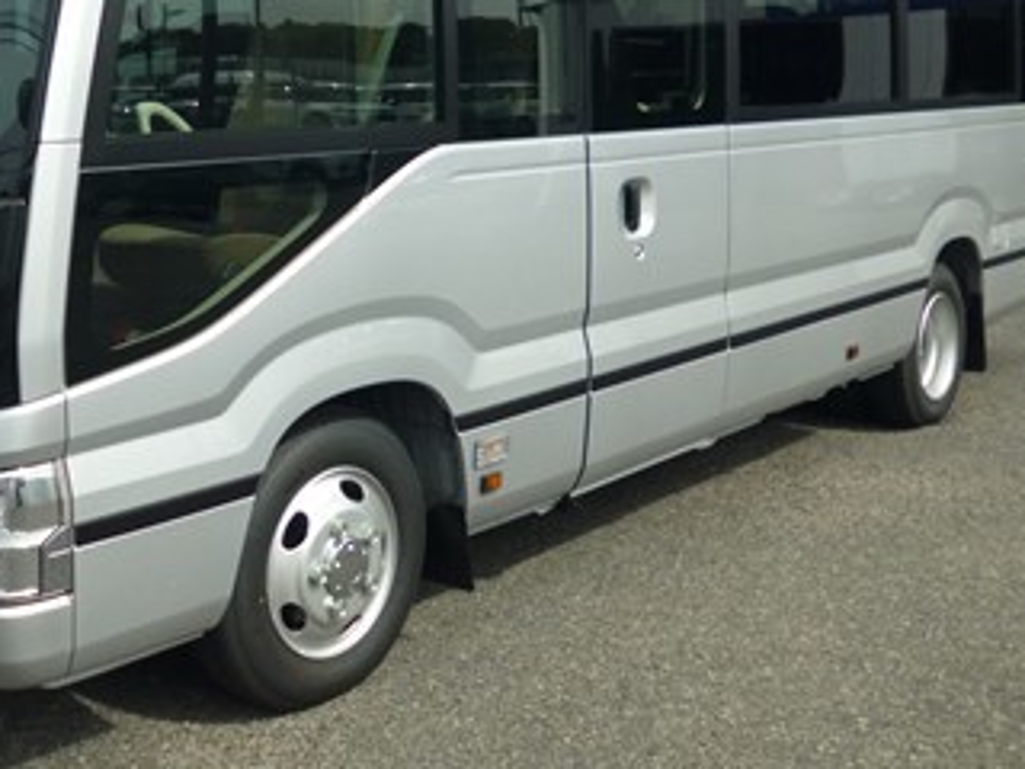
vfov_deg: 29.6
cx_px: 253
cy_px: 154
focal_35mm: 48
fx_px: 1421
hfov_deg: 38.6
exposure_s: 1/200
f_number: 9
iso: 100
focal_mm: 4.3
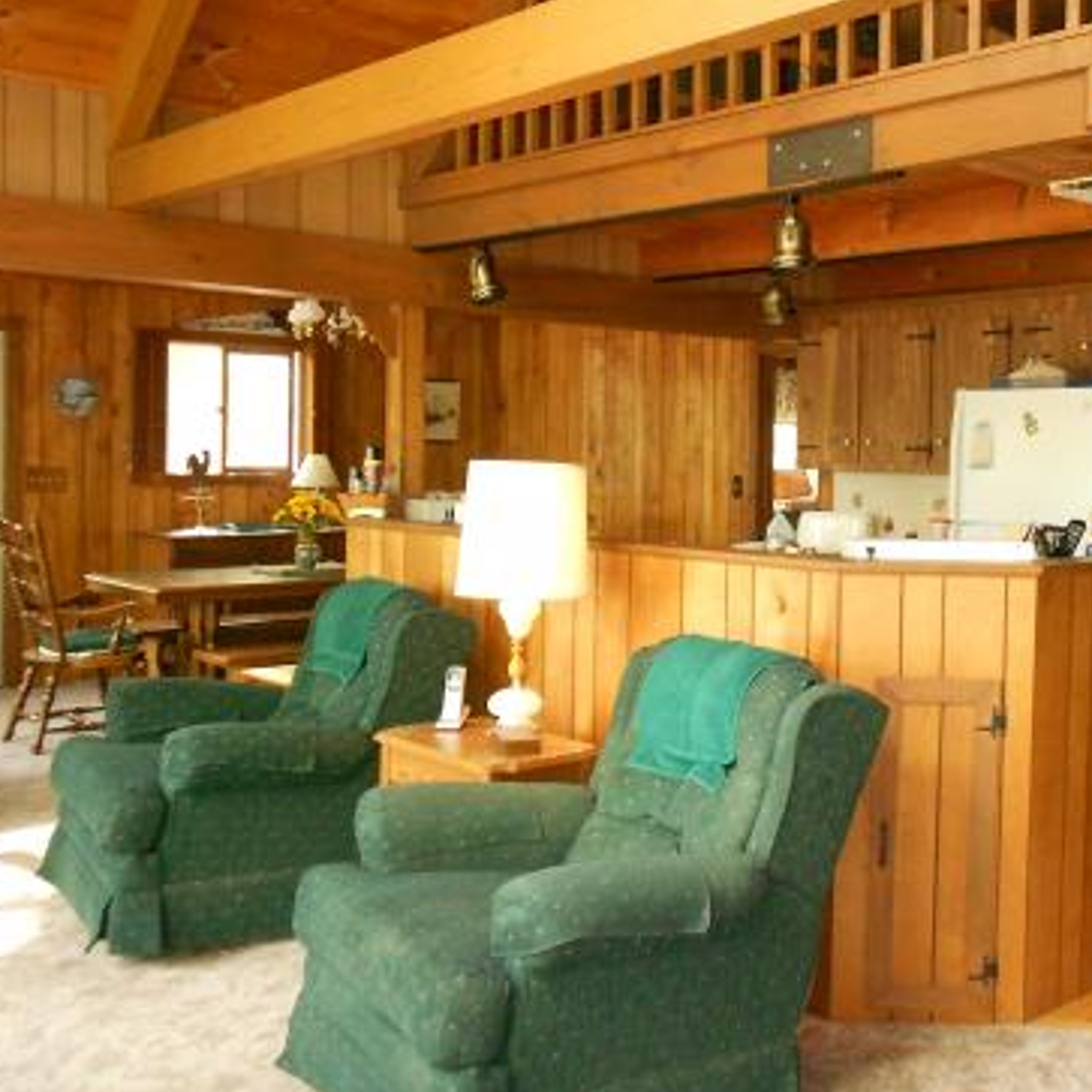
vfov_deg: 40.9
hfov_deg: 39.9
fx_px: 1463
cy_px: 505
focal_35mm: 41
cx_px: 803
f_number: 3.4
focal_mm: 5.1
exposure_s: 1/25
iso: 400
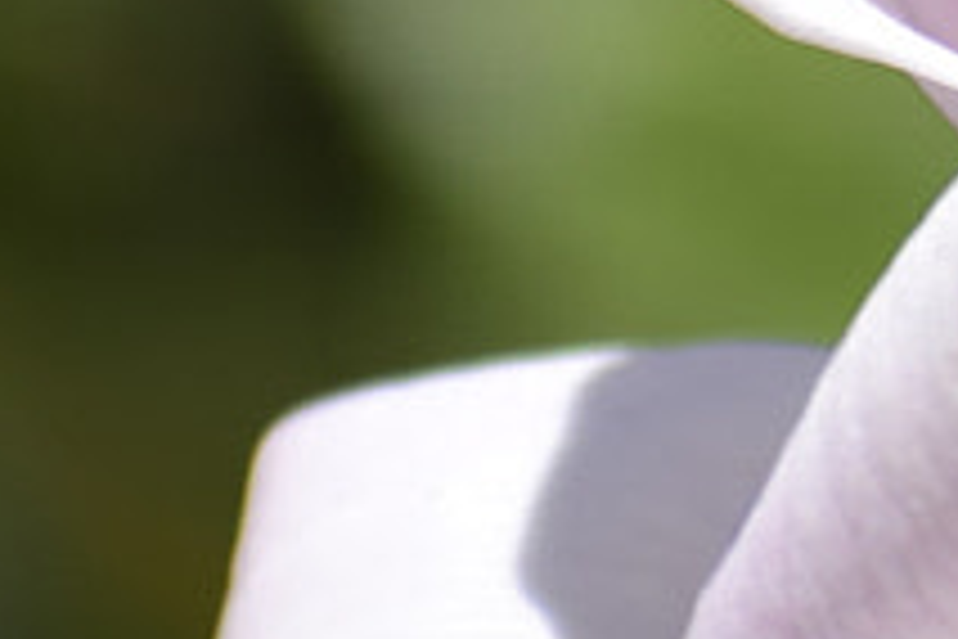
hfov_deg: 0.6
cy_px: 0
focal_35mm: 3378
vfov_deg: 0.4
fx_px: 89885
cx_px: 1237
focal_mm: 300
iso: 100
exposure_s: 1/640
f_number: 6.3
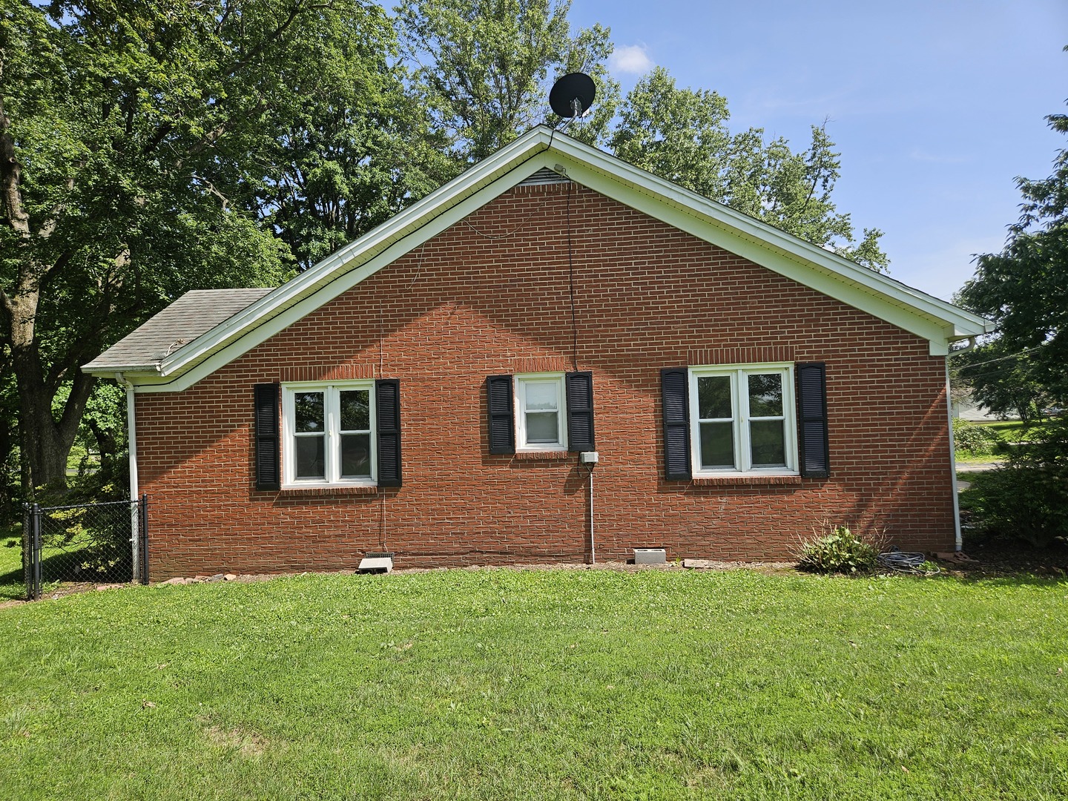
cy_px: 400
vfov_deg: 58.9
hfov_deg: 73.9
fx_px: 710
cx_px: 534
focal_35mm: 23
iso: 25
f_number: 1.8
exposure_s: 1/1027
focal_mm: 5.4
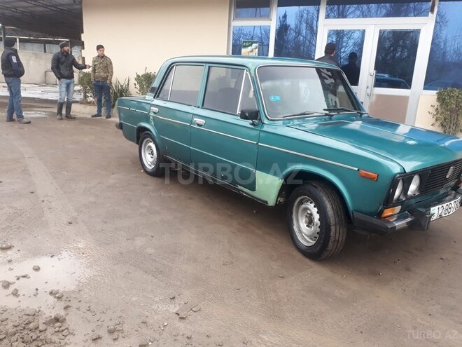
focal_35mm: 27
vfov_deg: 51.4
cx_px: 231
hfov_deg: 65.3
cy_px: 174
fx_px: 360
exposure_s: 1/100
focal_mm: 3.6
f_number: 1.9
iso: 40
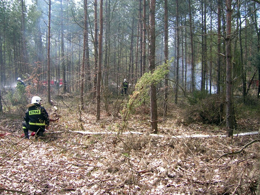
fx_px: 263
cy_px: 98
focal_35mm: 35
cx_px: 130
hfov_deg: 52.6
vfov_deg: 40.7
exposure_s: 1/343
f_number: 2.8
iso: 50
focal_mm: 5.4
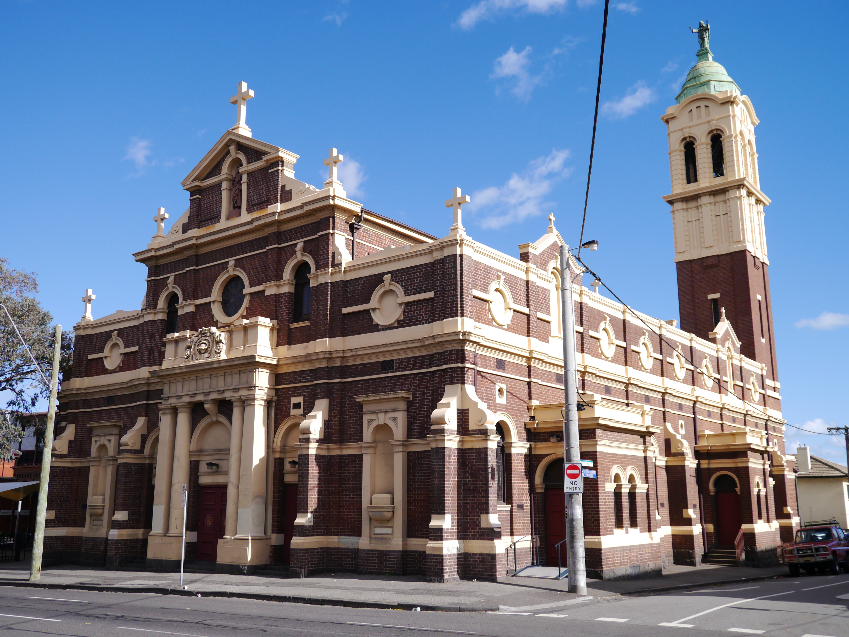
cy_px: 318
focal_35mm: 34
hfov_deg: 53.9
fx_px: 834
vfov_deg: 41.8
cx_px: 424
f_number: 4.5
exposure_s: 1/800
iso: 160
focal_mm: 17
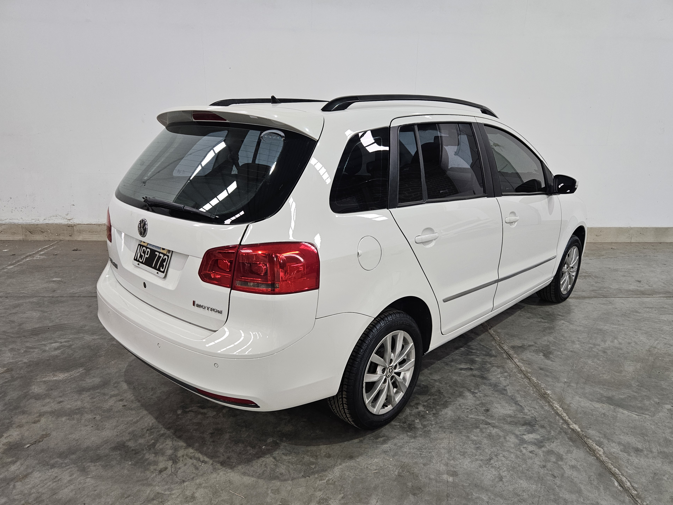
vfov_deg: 56.8
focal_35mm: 24
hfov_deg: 71.6
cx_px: 333
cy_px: 258
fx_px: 467
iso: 400
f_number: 1.8
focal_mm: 5.4
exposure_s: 1/100
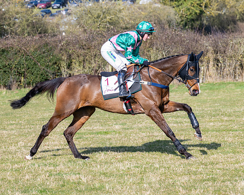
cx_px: 94
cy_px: 97
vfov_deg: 9.9
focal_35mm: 156
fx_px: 1126
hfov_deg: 12.4
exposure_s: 1/1600
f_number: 2.8
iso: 100
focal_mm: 78
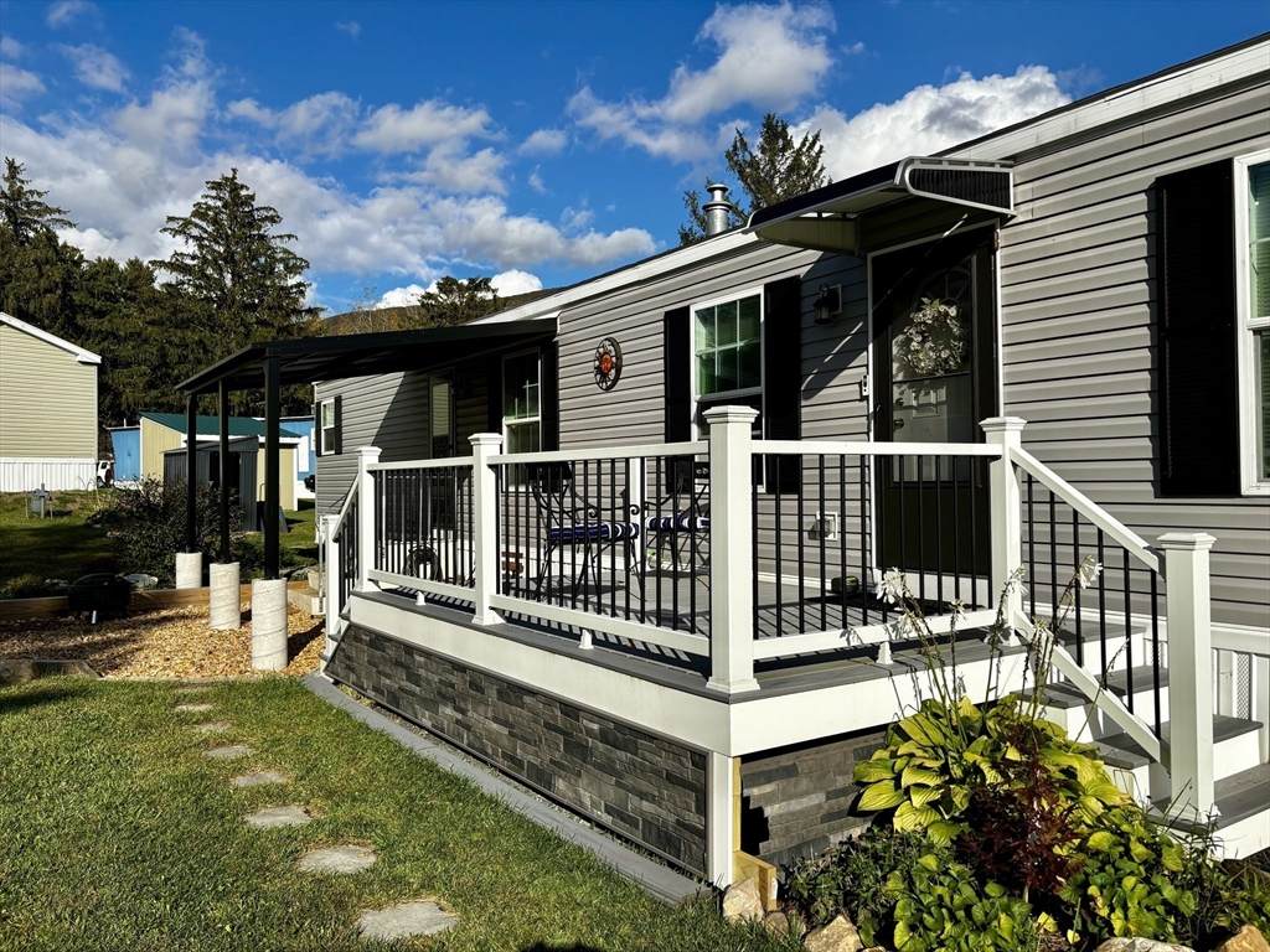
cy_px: 476
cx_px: 635
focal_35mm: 26
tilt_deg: +0.0
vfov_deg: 53.1
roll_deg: +0.3
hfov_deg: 67.3
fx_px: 954
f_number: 1.6
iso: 50
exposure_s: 1/5348
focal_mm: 5.96
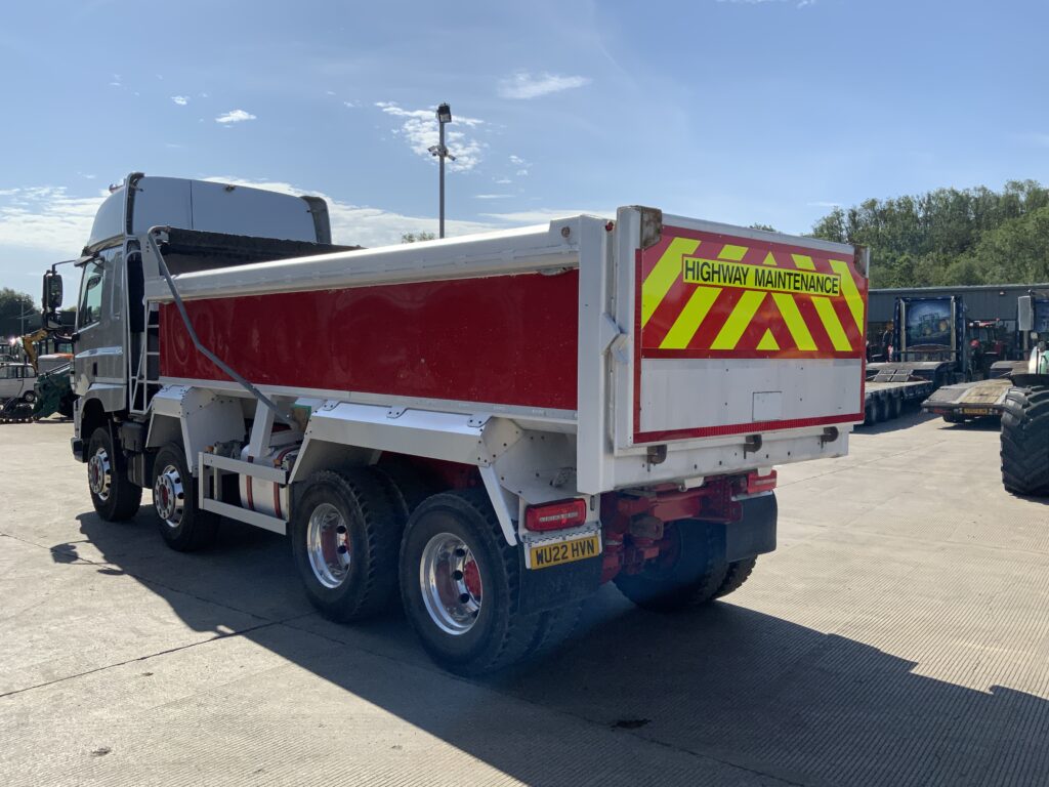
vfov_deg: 48.2
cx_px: 524
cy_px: 394
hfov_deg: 61.7
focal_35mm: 29
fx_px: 879
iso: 20
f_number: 1.8
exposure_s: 1/2959
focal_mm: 3
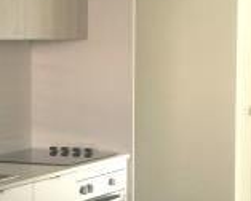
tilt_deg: -5.9
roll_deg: +0.1
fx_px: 1071
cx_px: 24
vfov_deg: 10.7
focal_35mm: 144
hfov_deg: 13.2
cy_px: 148
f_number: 2.2
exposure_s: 1/33
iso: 80
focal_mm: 4.15
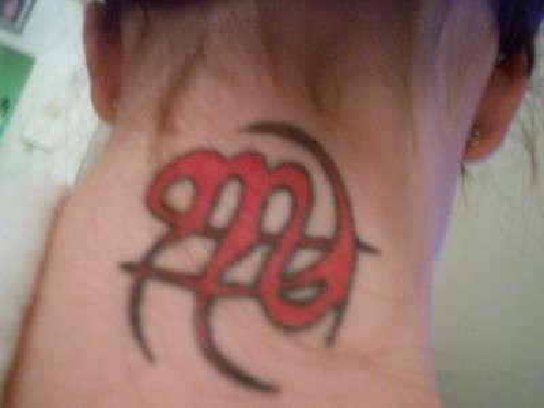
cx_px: 272
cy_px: 204
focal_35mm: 36
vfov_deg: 39.7
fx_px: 566
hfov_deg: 51.4
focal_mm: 5.9
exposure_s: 1/8
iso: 360
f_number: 4.5
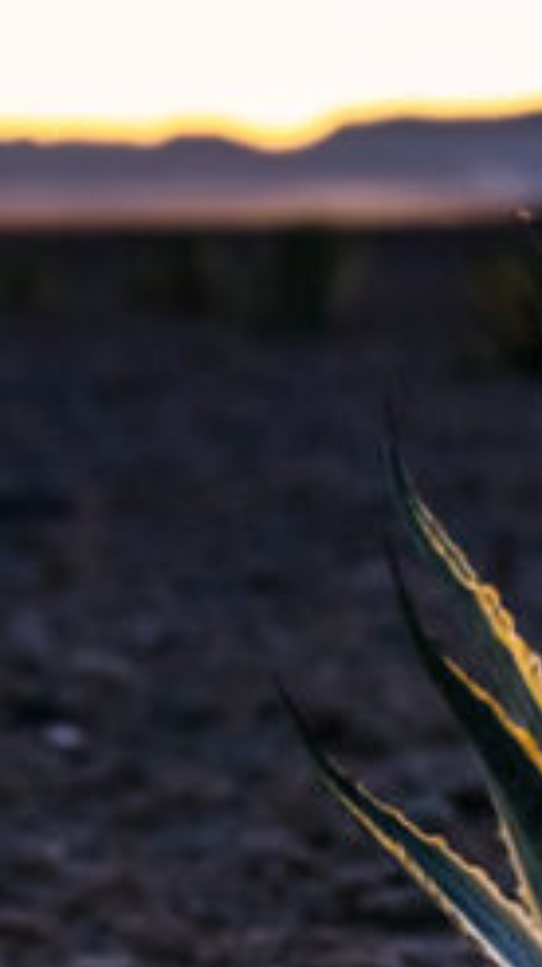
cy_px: 743
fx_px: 5581
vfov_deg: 9.9
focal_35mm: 218
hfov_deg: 5.5
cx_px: 562
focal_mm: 50
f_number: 2.8
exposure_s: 1/40
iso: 800
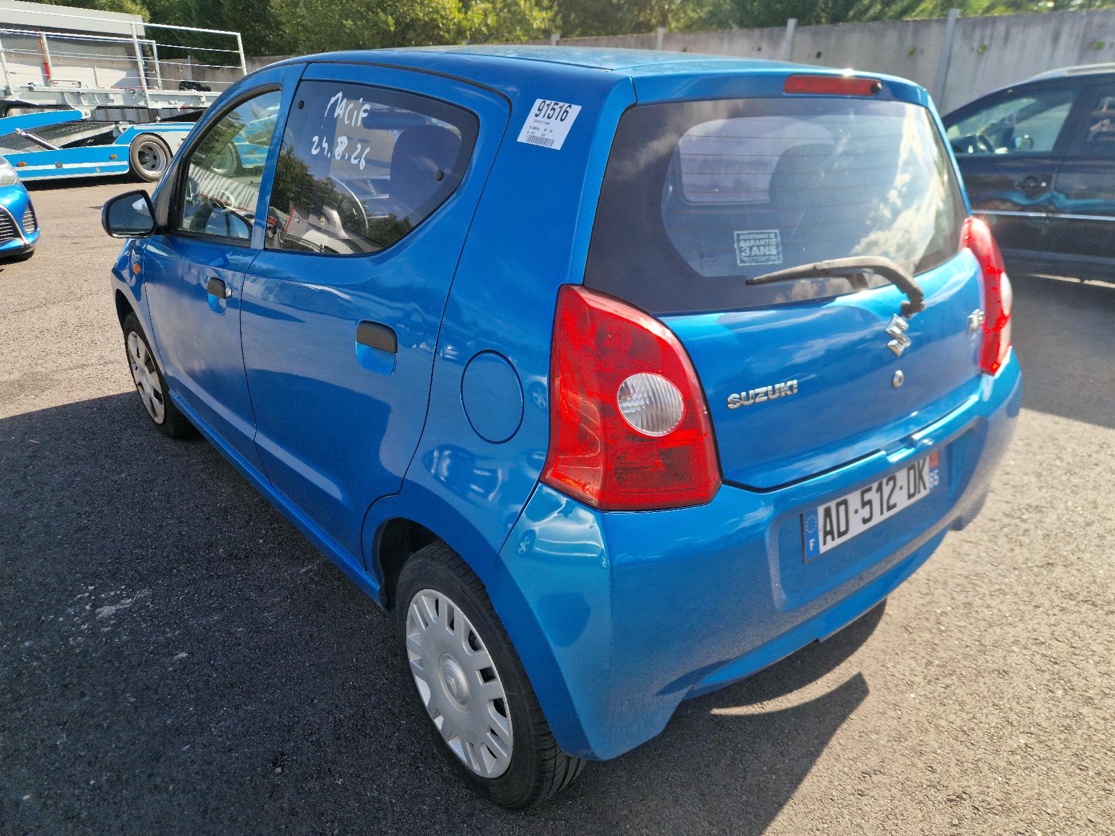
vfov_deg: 58.9
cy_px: 418
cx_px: 558
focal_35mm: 23
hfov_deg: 73.9
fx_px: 741
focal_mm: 5.4
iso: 50
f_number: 1.8
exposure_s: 1/625
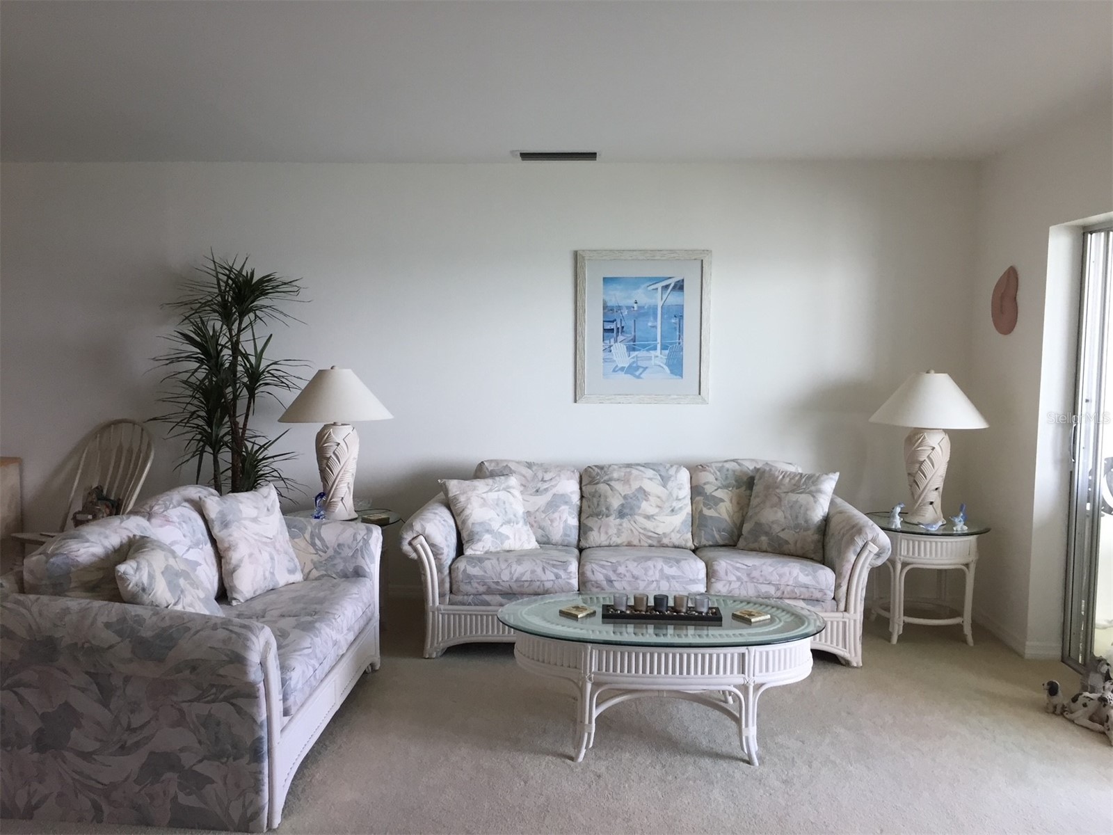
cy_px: 418
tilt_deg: -5.2
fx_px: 932
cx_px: 556
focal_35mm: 29
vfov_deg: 48.2
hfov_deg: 61.7
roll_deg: -0.5
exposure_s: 1/30
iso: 32
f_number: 2.2
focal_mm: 4.15
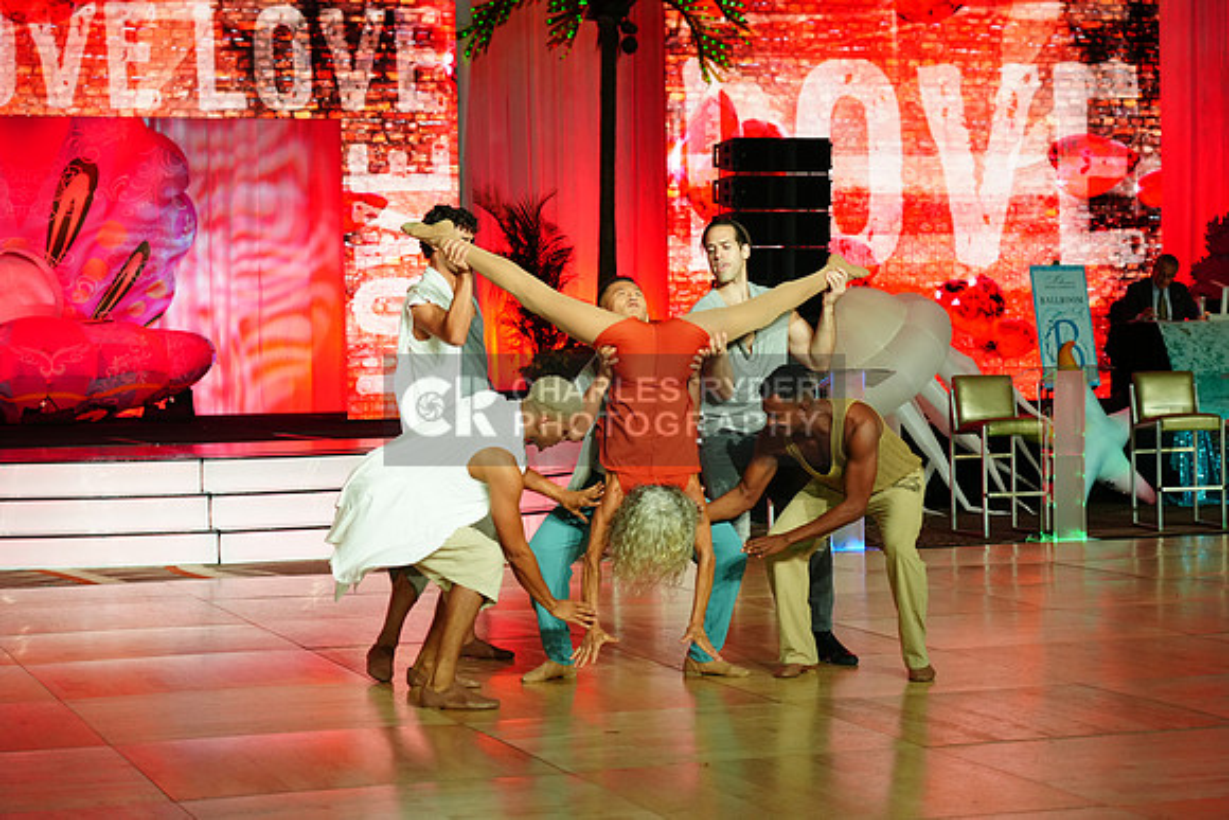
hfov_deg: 25.7
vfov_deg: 17.3
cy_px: 410
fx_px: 2697
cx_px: 614
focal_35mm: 79
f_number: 4
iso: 2000
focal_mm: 79
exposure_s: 1/400
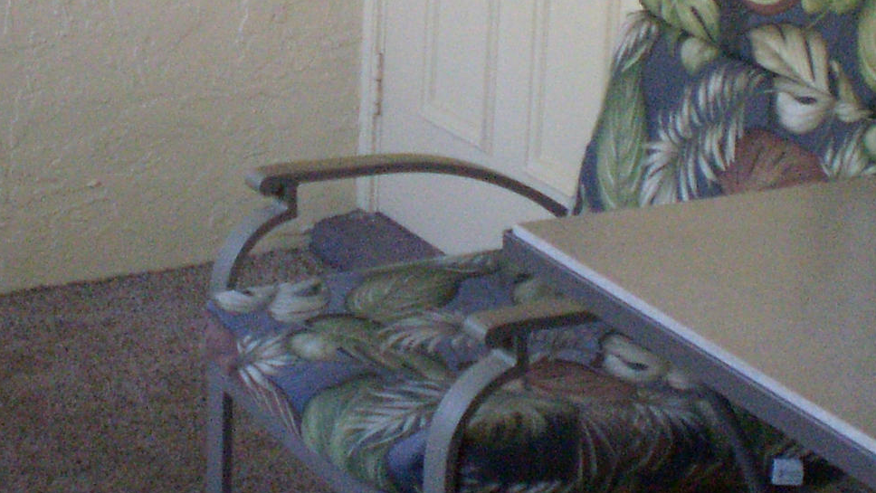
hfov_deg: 19.7
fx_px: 2509
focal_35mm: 108
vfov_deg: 11.1
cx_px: 299
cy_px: 14
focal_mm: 6.3
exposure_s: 1/80
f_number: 3.1
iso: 400
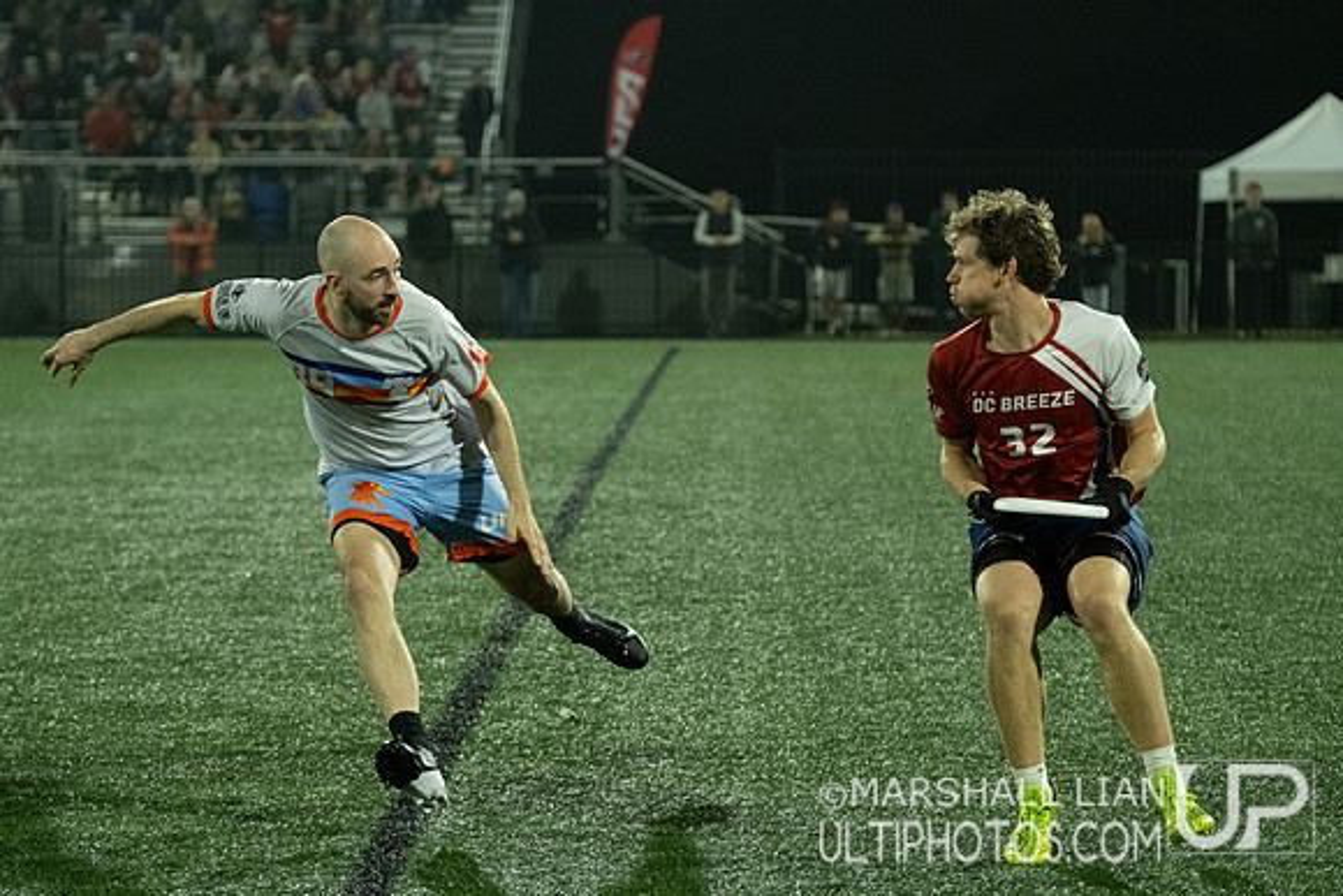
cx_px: 614
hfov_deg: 15.6
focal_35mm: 131
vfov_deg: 10.4
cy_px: 410
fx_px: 4900
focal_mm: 80.4
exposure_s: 1/640
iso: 3200
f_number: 2.8
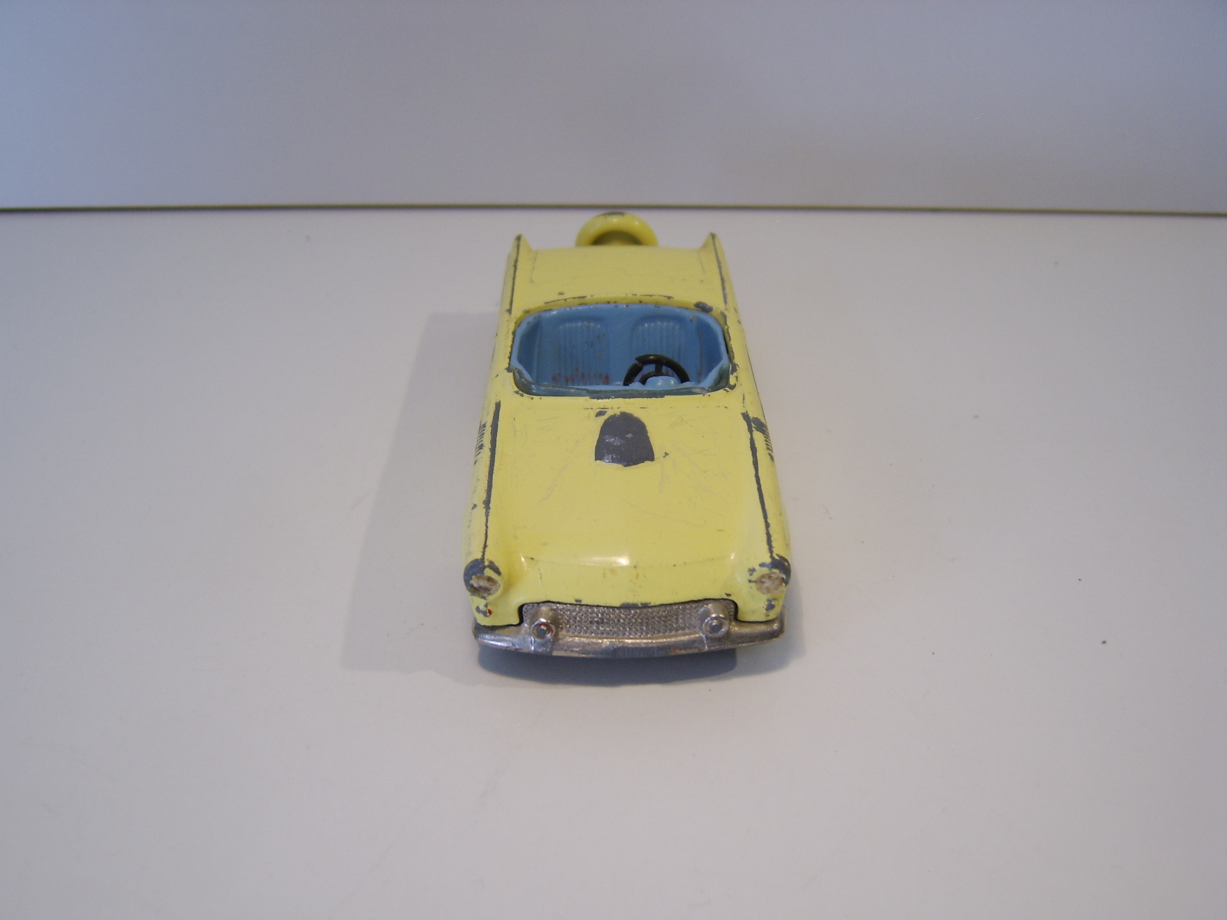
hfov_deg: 58.4
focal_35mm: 31
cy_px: 460
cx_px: 614
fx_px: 1099
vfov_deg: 45.4
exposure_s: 1/84
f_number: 2.7
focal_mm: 8.13
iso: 71
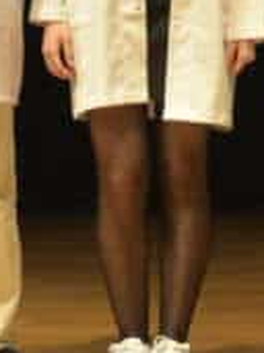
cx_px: 520
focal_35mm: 231
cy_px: -142
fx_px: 2352
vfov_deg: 8.4
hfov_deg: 6.3
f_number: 4
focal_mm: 40
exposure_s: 1/40
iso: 800
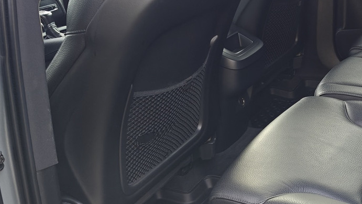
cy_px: 77
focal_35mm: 58
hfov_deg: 34.6
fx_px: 557
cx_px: 302
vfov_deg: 20.7
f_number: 1.6
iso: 200
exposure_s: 1/100
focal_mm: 6.06
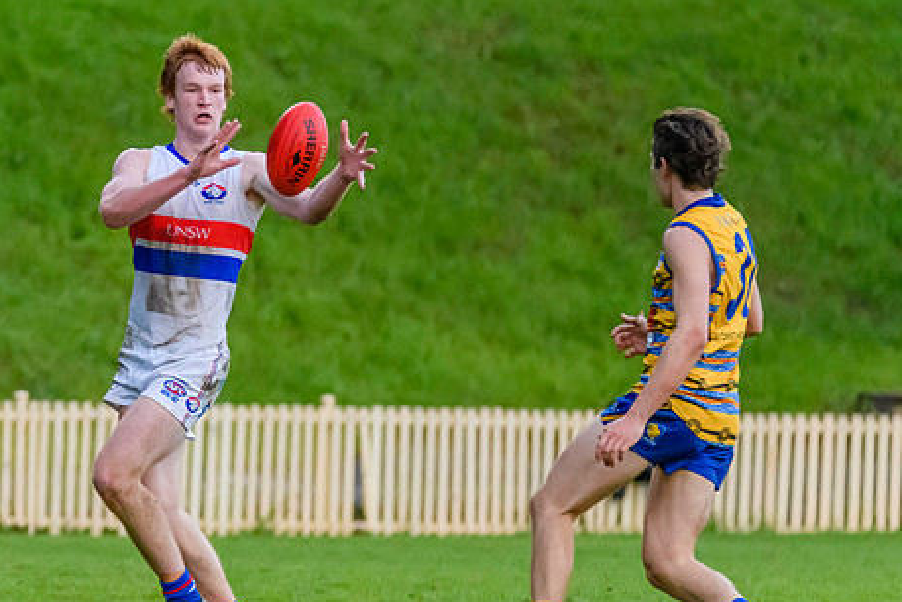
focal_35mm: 697
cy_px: 257
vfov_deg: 2.0
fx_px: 17462
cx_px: 248
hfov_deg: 3.0
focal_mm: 350
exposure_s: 1/1600
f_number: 6
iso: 9000
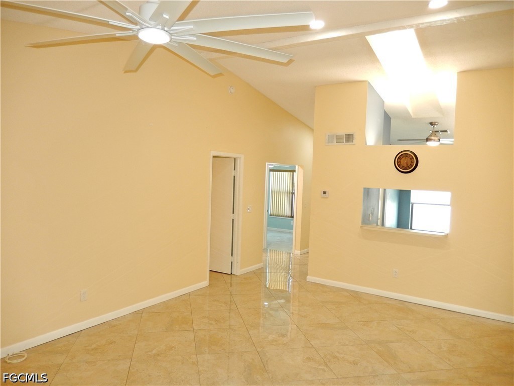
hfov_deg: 69.4
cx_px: 257
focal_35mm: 25
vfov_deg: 54.9
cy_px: 193
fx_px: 371
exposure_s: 1/30
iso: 280
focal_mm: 4.5
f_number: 3.4
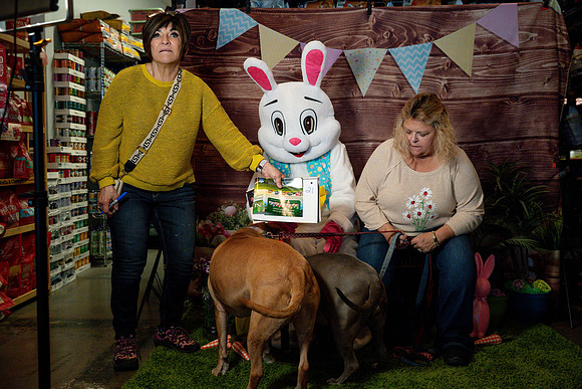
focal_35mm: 35
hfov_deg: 54.4
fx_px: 566
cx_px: 291
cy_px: 194
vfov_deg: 37.9
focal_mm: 35
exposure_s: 1/500
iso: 8000
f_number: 4.5
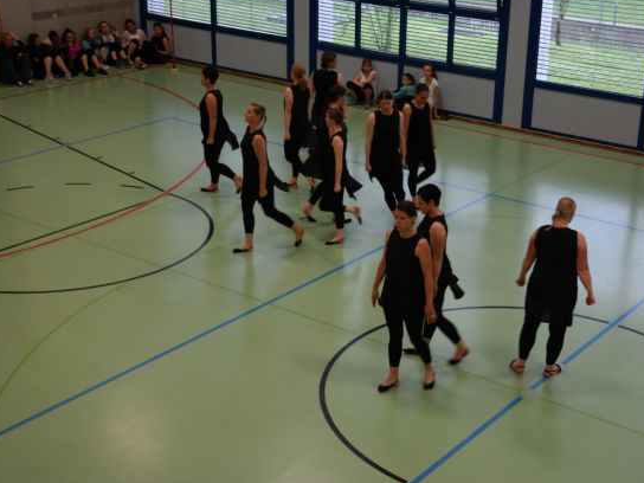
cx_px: 372
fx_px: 1116
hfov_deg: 32.1
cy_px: 236
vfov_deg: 24.4
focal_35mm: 60
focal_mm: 35
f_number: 4.5
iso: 800
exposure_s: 1/60
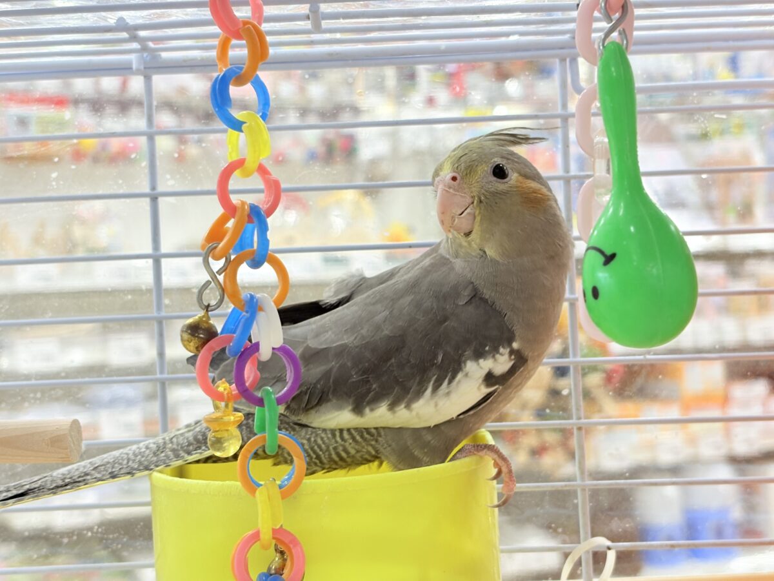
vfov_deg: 28.0
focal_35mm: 52
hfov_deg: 36.8
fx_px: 1163
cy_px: 290
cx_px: 387
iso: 80
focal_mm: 5.96
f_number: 1.6
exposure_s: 1/50
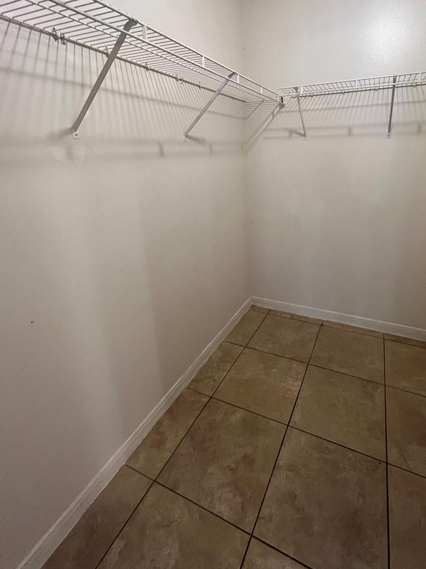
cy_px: 221
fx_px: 263
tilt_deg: -13.7
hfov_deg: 77.3
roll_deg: +1.5
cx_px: 254
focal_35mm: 16
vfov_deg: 92.9
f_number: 1.8
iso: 320
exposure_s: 1/60
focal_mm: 1.57
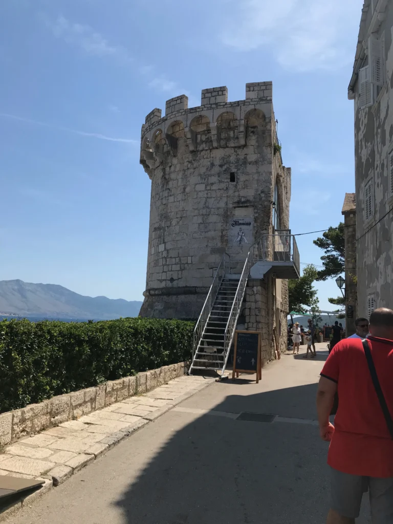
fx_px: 424
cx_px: 196
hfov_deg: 49.7
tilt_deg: +9.9
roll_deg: -1.7
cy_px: 262
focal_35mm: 28
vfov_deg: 63.4
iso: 20
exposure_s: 1/3195
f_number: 1.8
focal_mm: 3.99
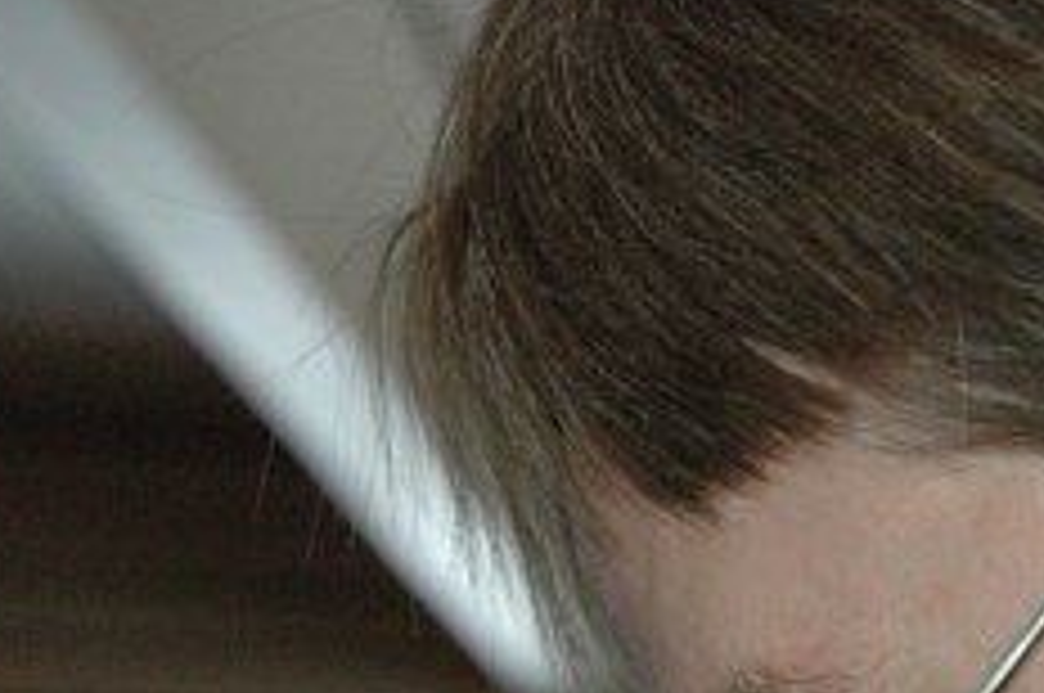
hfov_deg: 11.0
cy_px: 846
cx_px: 927
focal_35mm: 187
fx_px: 5415
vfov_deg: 7.3
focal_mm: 48
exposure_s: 1/160
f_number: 5
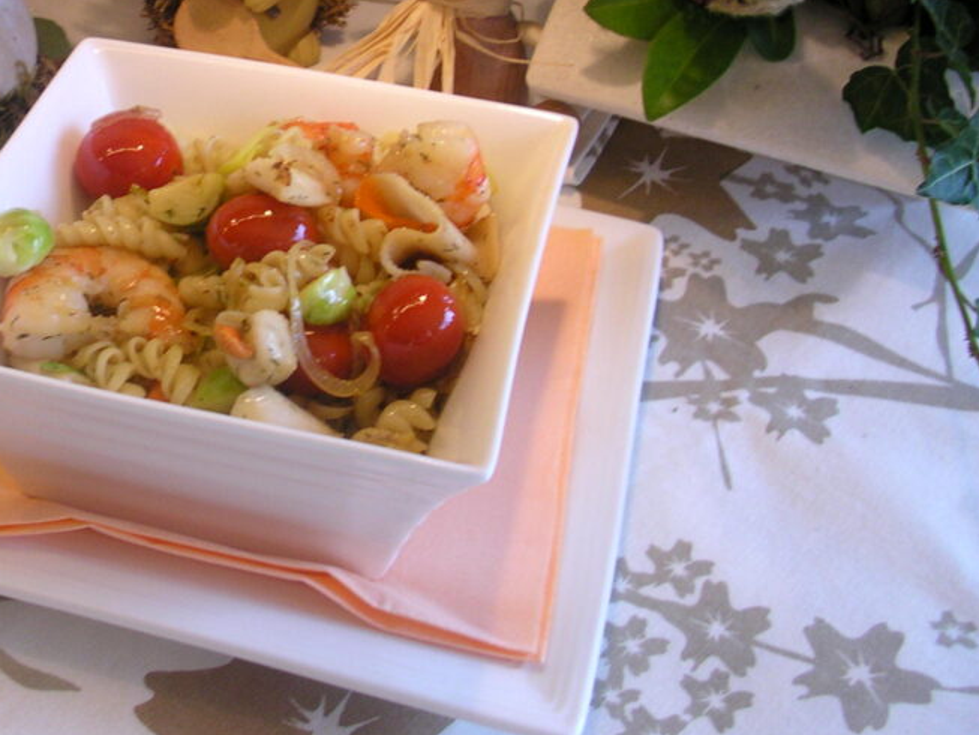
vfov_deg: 25.0
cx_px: 240
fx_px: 1641
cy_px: 210
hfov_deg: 32.6
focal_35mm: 58
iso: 100
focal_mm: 5.6
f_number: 2.7
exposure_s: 1/70.9
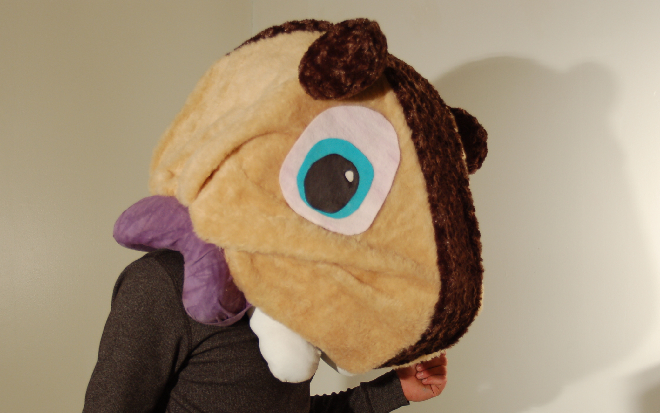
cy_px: 257
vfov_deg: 26.0
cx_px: 304
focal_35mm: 50
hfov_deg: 40.6
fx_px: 892
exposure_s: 1/50
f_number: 4.2
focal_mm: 27
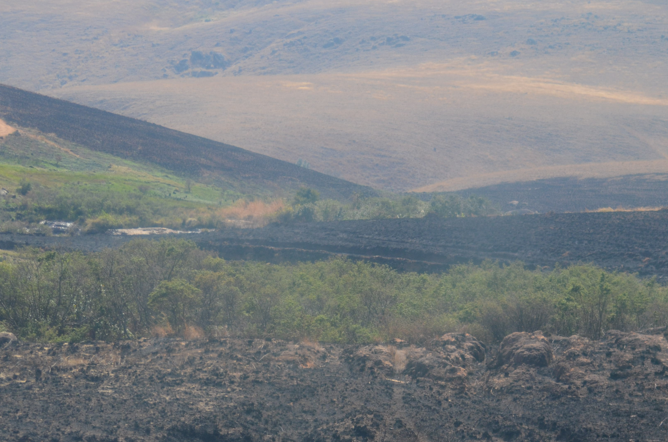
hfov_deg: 12.9
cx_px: 236
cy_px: 332
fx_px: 2963
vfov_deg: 8.5
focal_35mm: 160
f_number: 5.6
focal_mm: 70
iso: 400
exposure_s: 1/1000
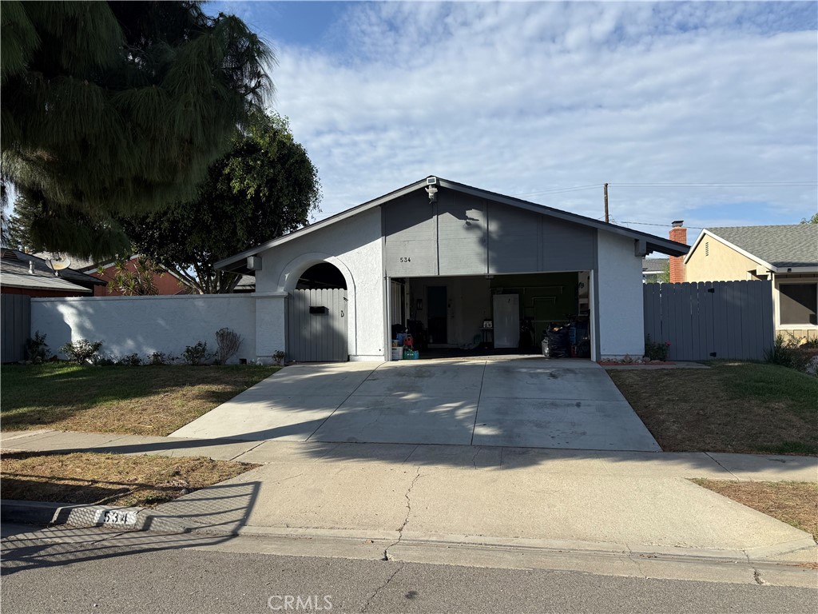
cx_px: 409
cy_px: 307
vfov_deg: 56.8
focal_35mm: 24
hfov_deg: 71.6
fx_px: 567
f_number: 1.78
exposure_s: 1/4975
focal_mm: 6.76
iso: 80
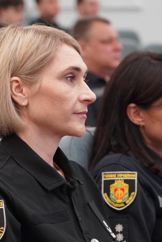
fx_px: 1026
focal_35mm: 152
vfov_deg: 13.5
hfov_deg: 9.0
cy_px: 120
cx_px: 53
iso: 4000
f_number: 4
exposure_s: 1/160
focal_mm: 86
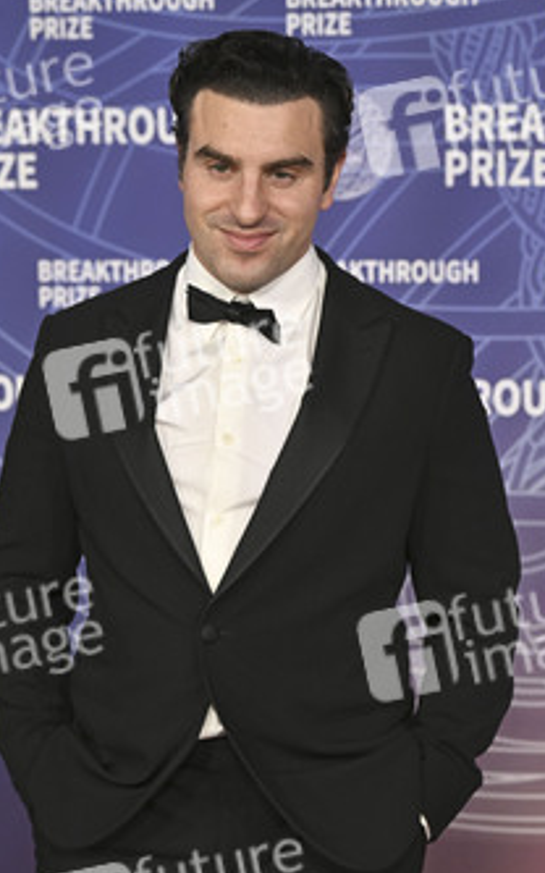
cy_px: 509
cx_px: 254
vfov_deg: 21.2
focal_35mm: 98
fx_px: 2330
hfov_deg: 13.3
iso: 2000
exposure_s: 1/320
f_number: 4
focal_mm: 80
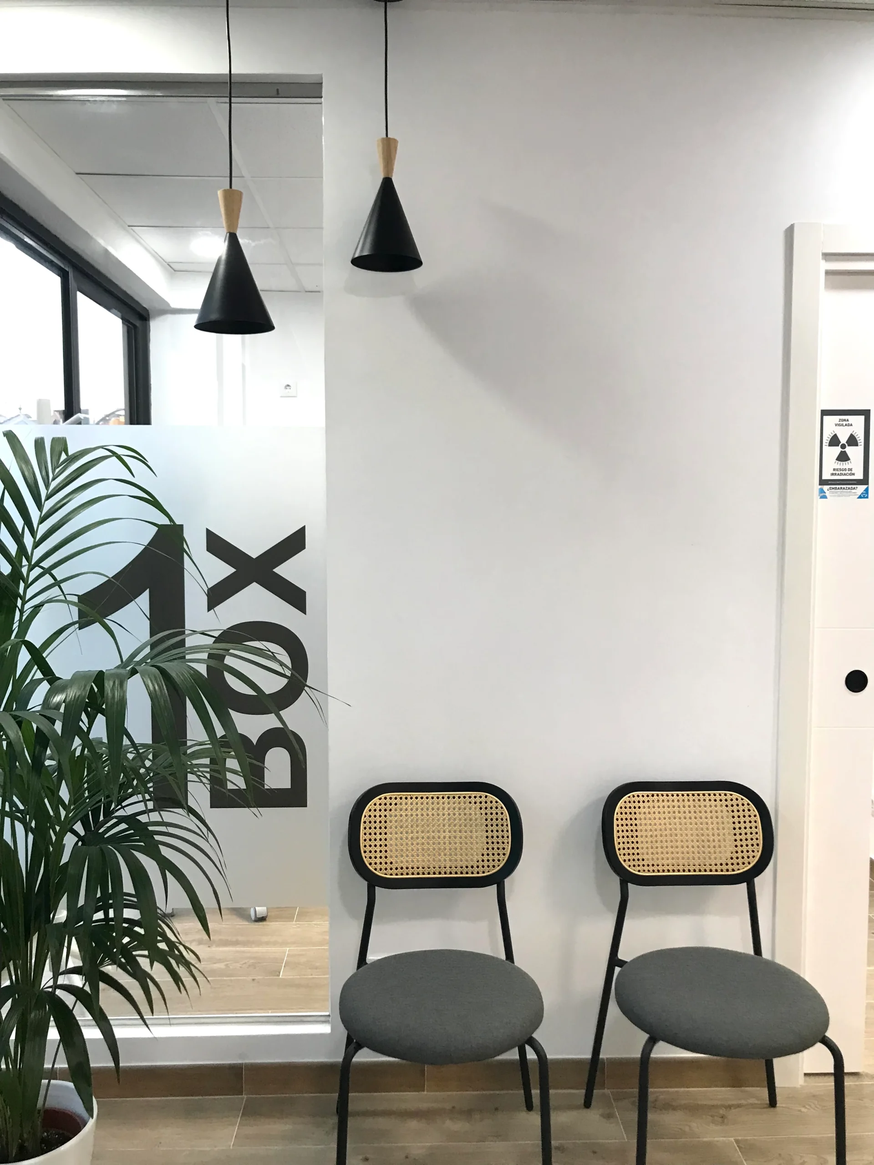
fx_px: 943
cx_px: 437
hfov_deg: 49.7
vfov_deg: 63.4
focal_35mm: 28
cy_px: 582
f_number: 1.8
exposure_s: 1/33
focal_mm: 3.99
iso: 32
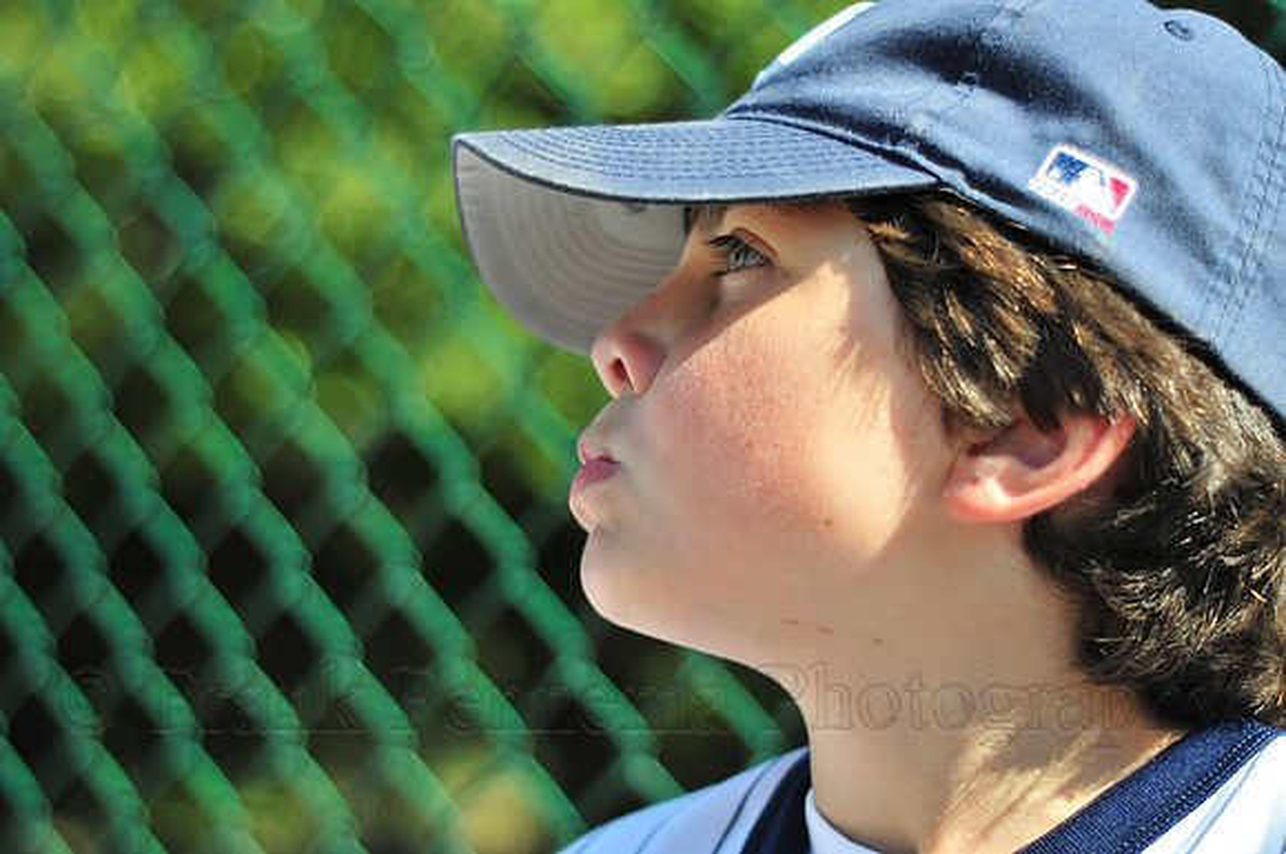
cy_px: 427
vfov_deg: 18.1
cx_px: 643
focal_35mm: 75
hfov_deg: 27.0
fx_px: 2675
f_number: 2
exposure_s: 1/2000
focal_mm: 50
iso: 200
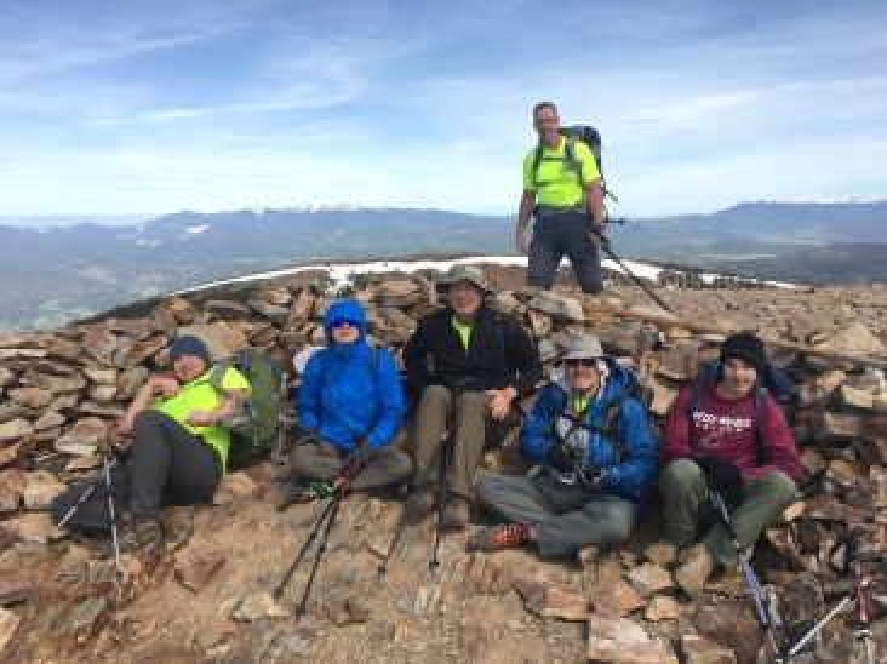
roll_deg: -0.1
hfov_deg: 61.7
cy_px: 332
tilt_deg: -11.5
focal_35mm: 29
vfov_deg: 48.2
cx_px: 444
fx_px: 743
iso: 25
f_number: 2.2
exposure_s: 1/725
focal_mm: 4.15
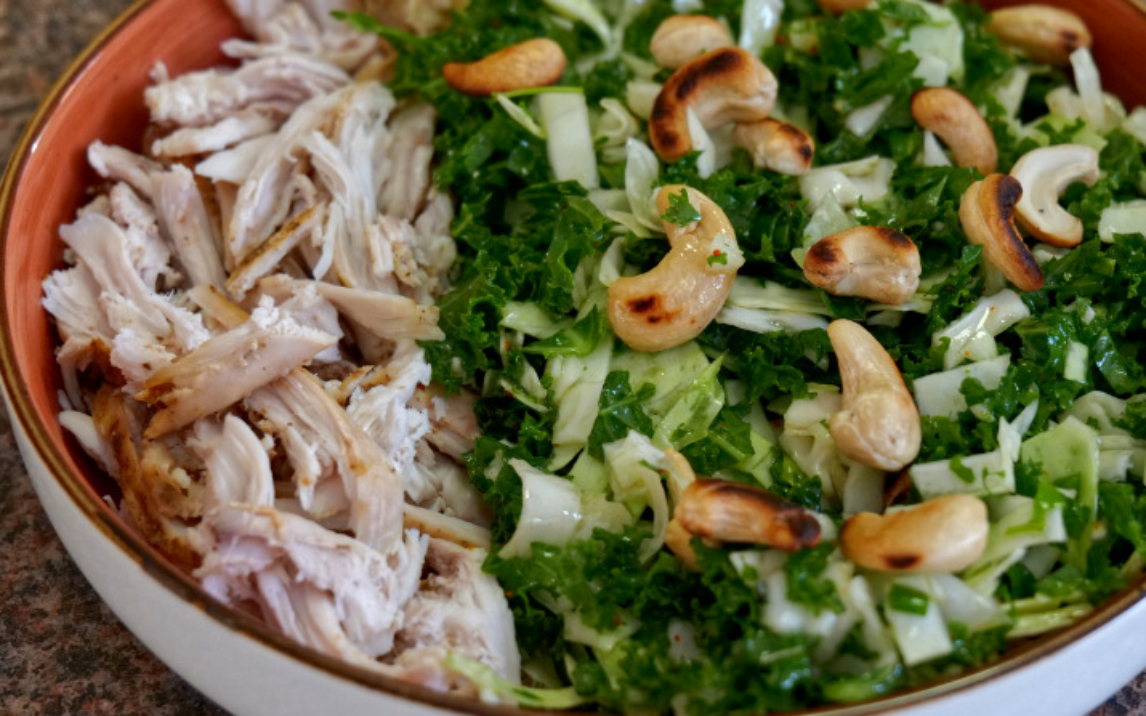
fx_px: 2405
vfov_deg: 16.9
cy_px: 295
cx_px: 611
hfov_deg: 26.8
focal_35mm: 77
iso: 4000
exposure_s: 1/60
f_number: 7.1
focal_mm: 60
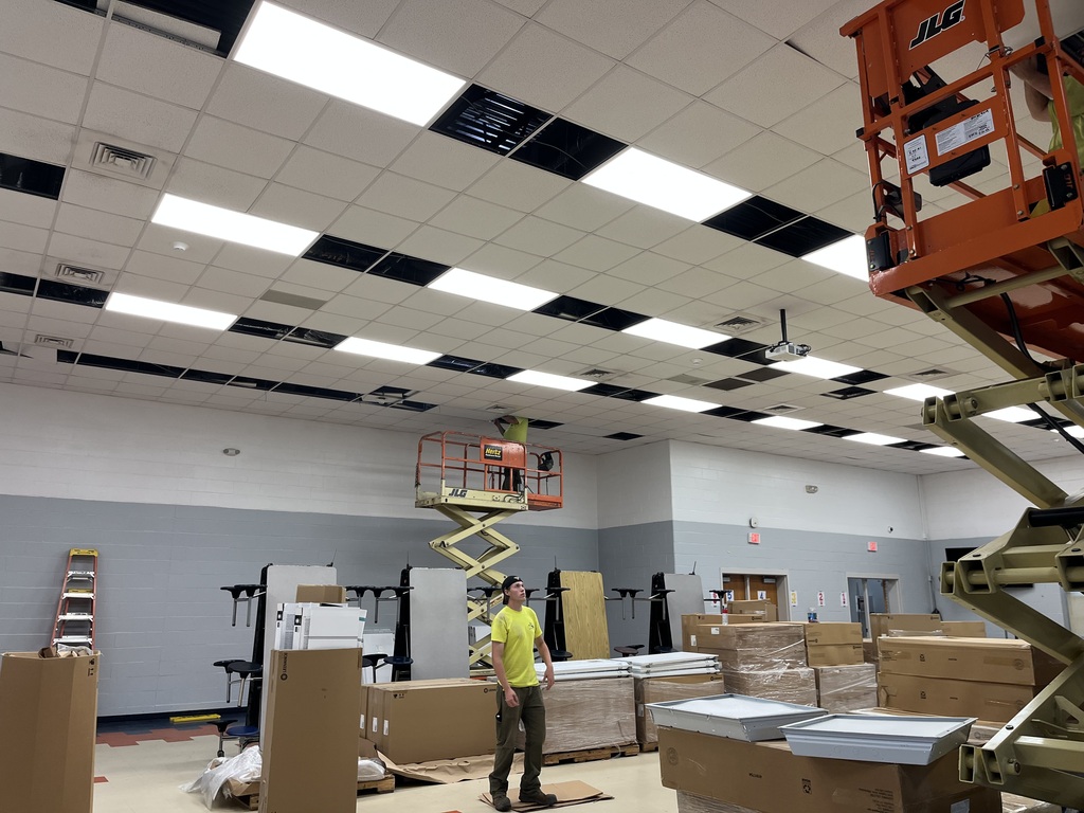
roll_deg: -0.2
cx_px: 542
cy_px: 406
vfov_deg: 53.1
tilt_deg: +12.9
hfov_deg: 67.3
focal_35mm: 26
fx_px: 814
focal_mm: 5.1
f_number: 1.6
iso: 80
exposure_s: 1/60
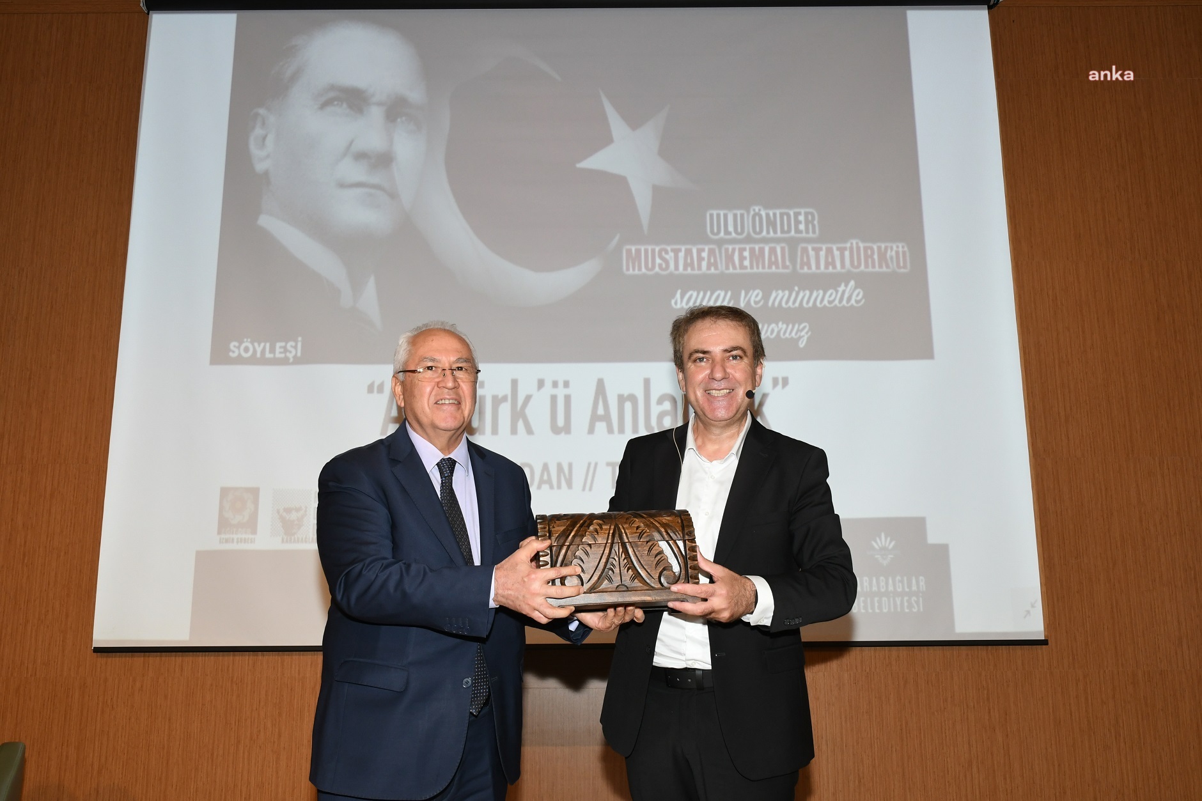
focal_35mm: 30
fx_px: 1002
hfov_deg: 61.9
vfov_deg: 43.6
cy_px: 400
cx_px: 601
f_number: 7.1
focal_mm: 20
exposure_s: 1/60
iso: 1000
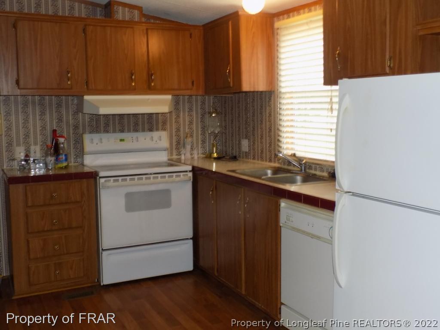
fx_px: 470
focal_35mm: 37
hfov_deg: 50.1
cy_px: 165
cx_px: 220
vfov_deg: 38.7
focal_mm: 6.6
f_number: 3.5
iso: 200
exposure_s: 1/30
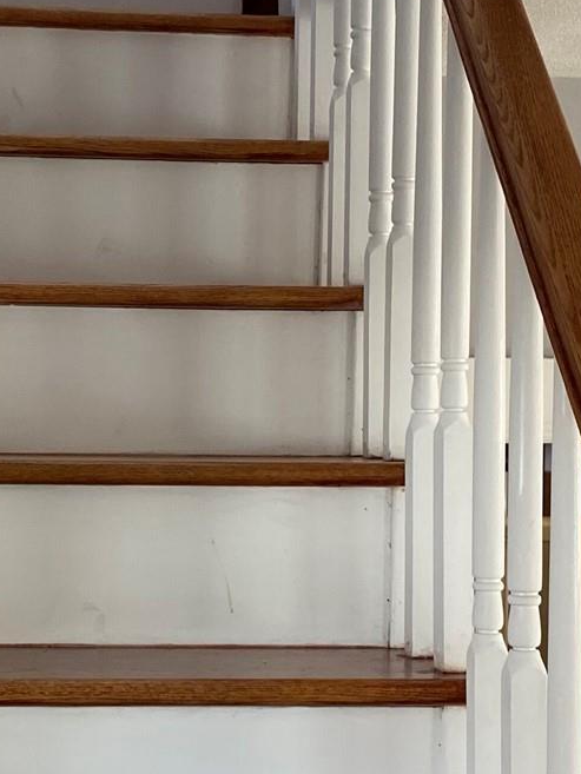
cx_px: 103
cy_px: 511
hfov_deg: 18.0
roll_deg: -0.4
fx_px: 1812
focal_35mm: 81
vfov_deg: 24.0
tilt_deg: -3.1
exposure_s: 1/120
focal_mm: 4.25
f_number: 1.8
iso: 125
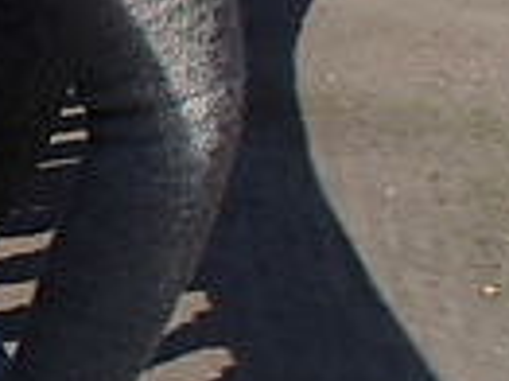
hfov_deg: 12.4
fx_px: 2013
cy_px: 121
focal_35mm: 137
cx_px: -556
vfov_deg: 10.8
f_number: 11
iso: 100
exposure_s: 1/100
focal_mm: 5
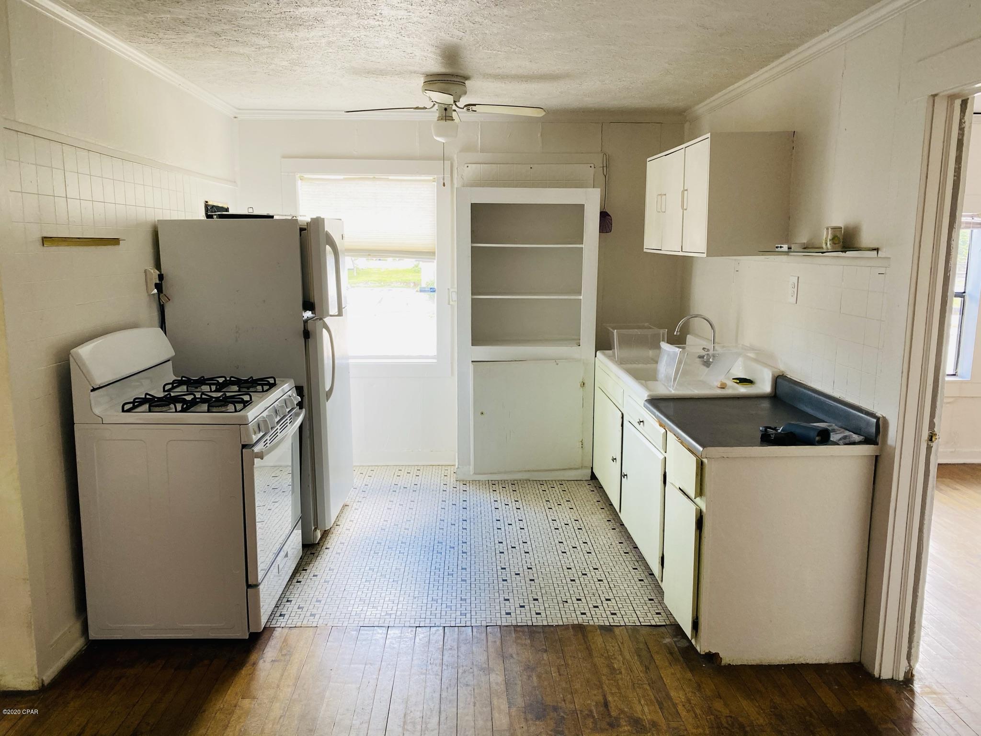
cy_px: 368
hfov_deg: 67.3
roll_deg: -2.2
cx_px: 490
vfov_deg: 53.1
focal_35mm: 26
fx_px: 737
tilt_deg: -5.8
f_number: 1.8
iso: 125
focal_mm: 4.25
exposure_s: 1/121
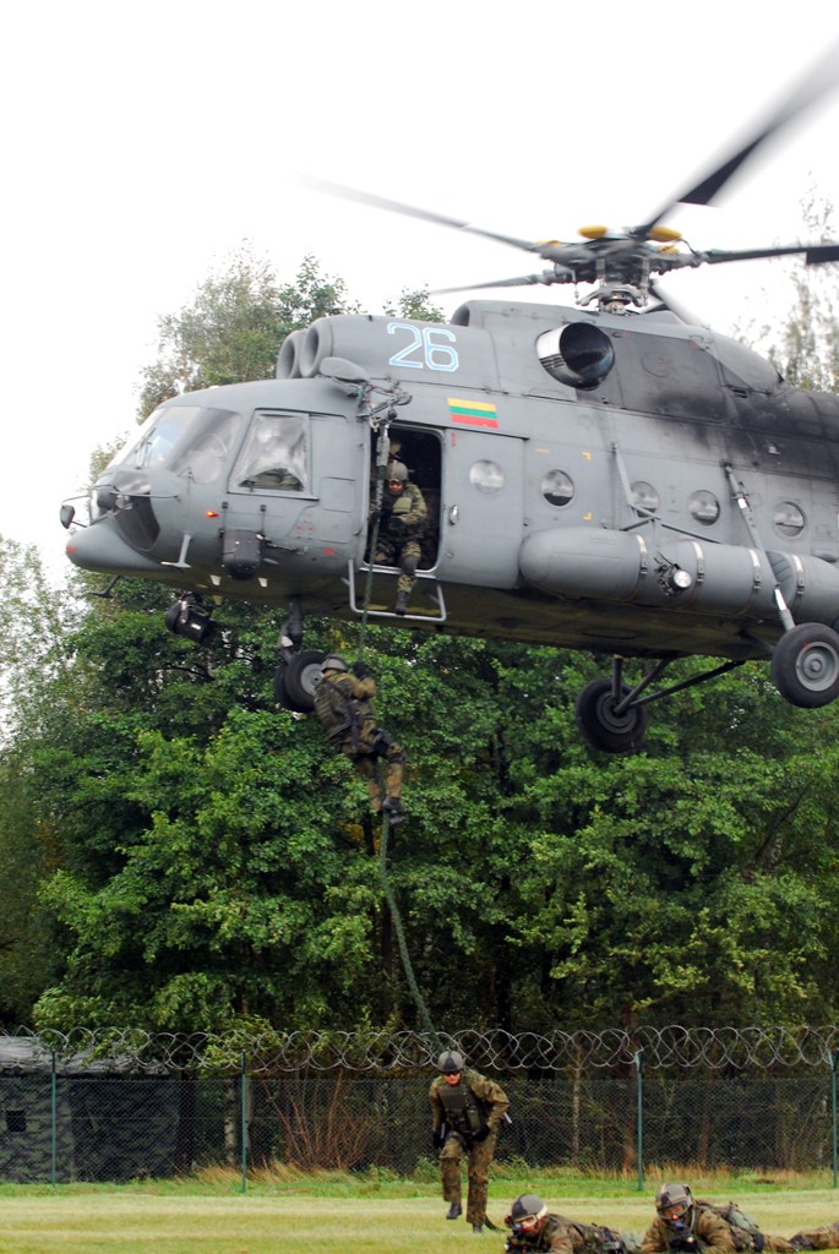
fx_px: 3662
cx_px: 420
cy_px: 627
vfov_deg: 19.4
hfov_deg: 13.1
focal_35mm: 105
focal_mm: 70
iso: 640
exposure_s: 1/125
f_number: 5.6
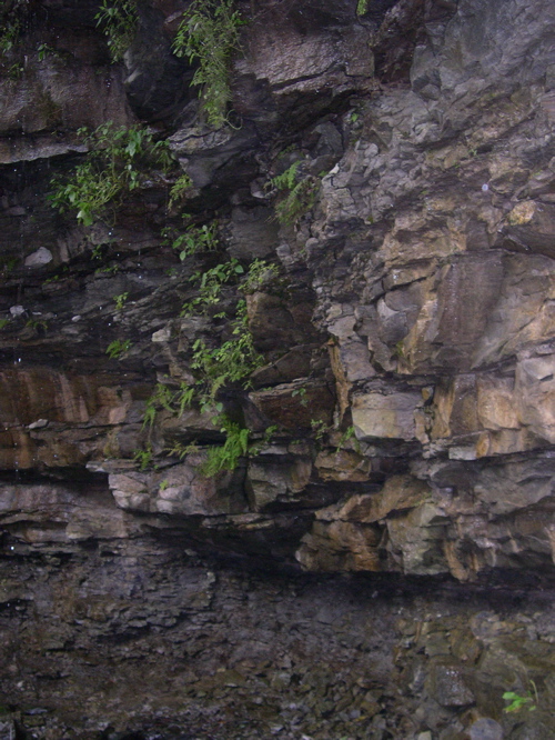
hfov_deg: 37.7
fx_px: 812
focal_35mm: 38
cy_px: 370
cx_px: 278
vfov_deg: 49.0
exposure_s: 1/60
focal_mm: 8
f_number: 2.8
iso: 400
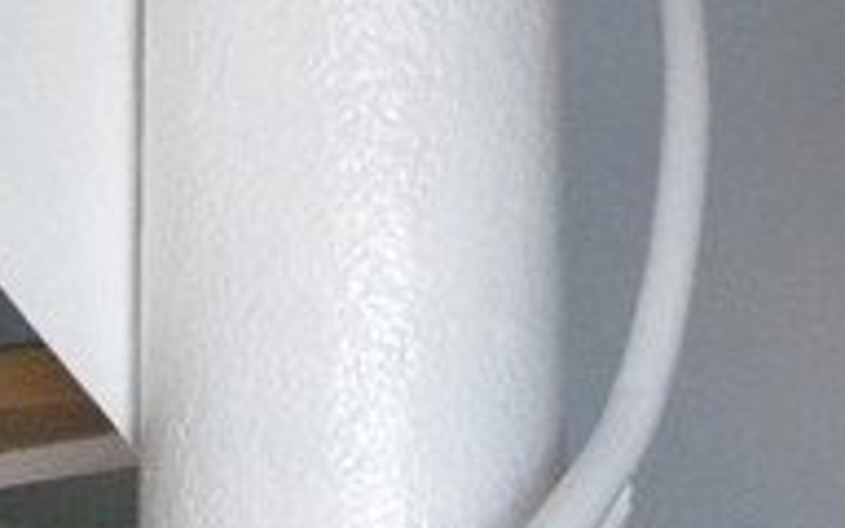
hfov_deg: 14.2
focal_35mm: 147
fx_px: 3385
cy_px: 31
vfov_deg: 8.9
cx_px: 656
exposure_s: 1/61.8
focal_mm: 4.6
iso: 400
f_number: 2.8
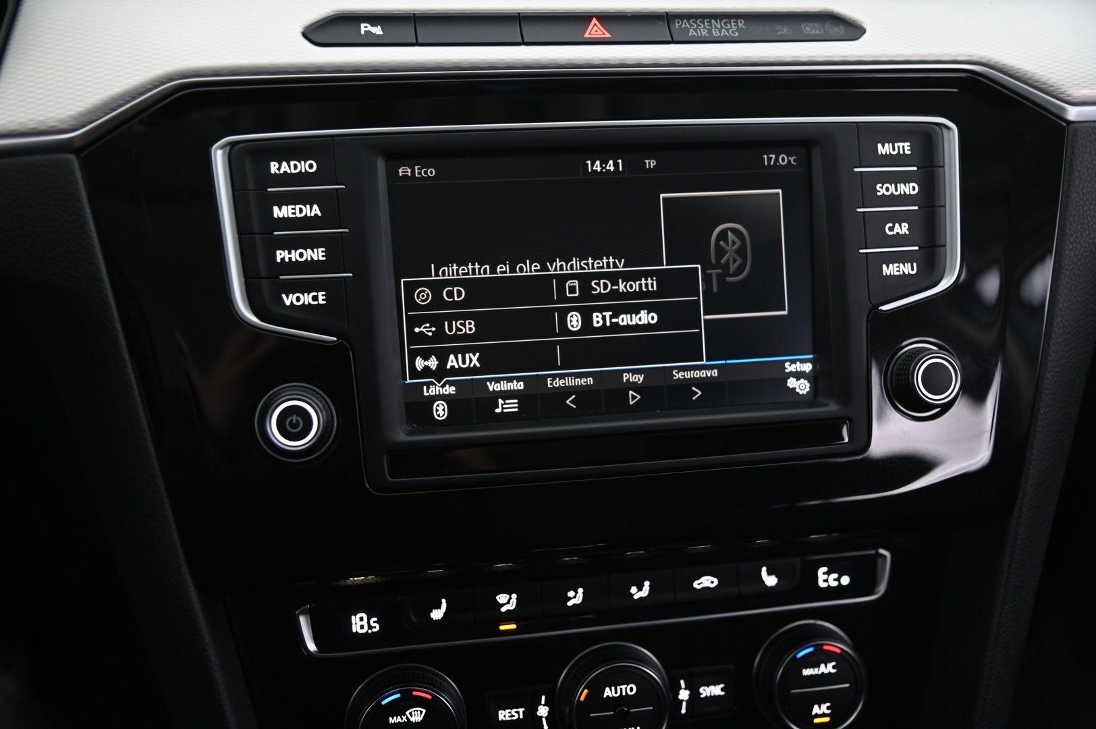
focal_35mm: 44
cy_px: 364
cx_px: 548
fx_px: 1338
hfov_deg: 44.5
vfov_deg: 30.5
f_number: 4
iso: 2000
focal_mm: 44
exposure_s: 1/20
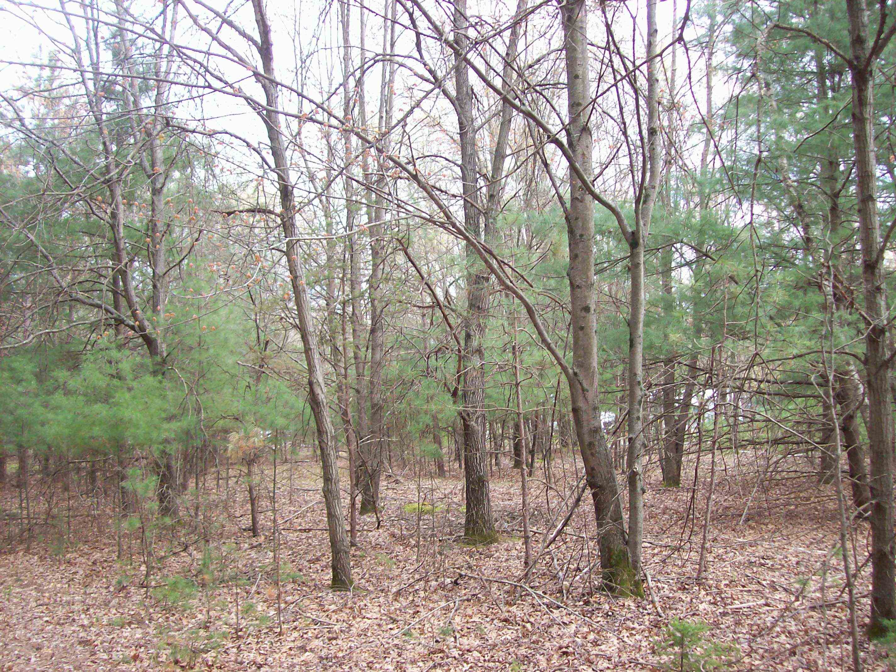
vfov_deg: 39.6
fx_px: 932
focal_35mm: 36
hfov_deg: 51.4
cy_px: 336
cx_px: 448
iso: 80
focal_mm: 6
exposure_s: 1/113
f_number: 2.7
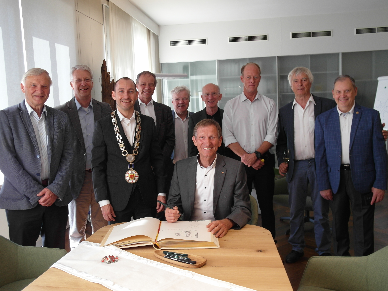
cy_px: 146
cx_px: 194
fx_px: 404
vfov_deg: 39.7
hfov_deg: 51.4
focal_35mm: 36
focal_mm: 7.8
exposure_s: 1/45
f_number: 2.7
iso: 120
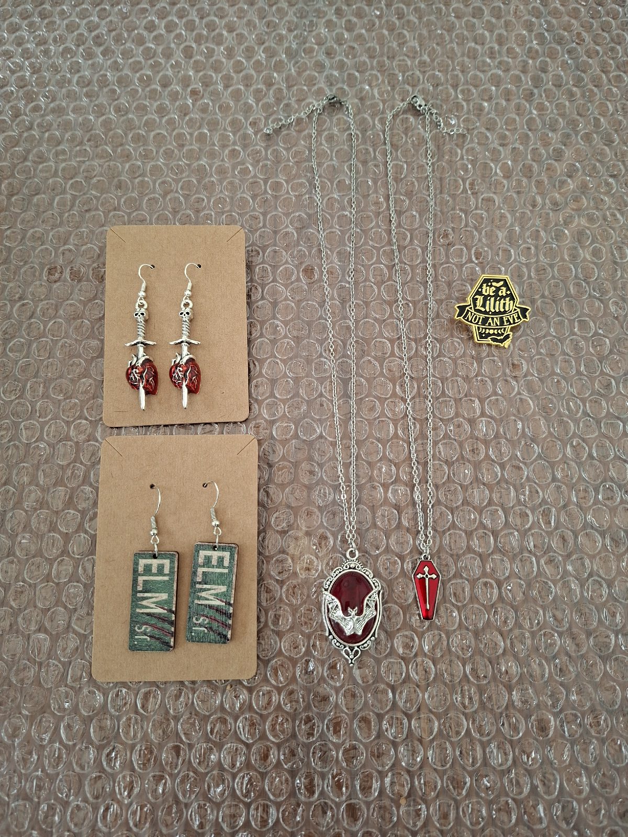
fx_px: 556
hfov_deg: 58.9
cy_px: 418
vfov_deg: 73.9
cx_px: 314
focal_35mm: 23
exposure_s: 1/50
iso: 200
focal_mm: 5.54
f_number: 1.8
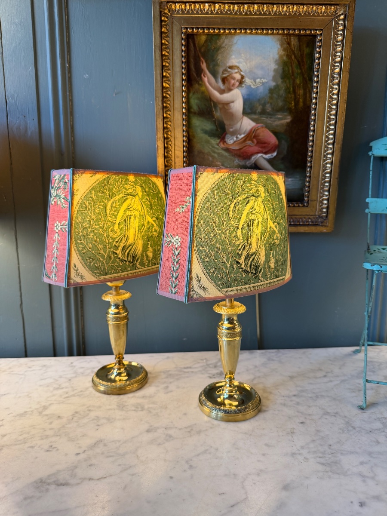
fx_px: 358
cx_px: 194
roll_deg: +0.2
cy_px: 258
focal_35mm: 24
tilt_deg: -8.7
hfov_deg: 56.8
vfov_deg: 71.6
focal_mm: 6.76
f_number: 1.78
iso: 125
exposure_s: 1/121
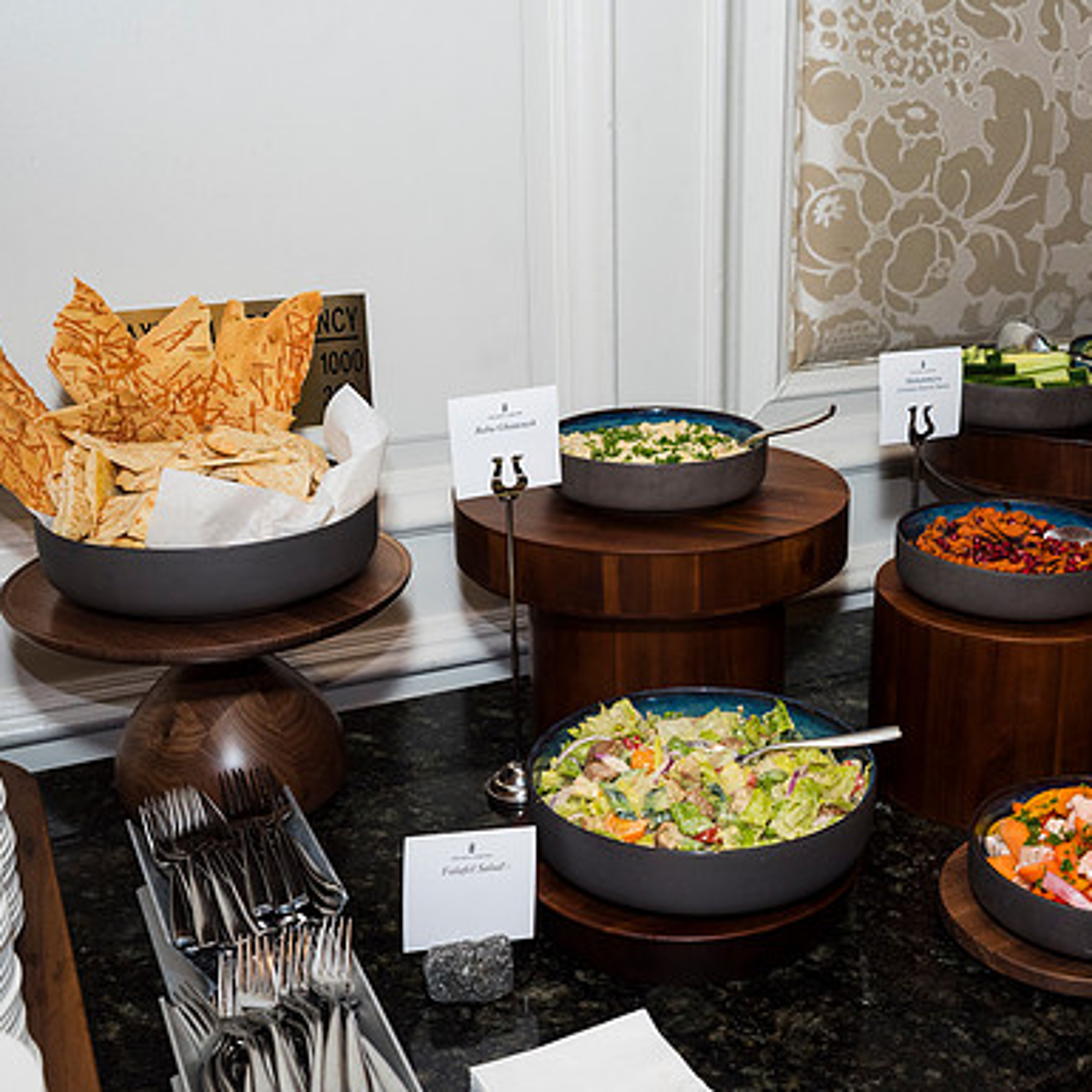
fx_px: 1463
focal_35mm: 41
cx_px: 743
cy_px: 546
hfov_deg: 40.3
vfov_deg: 40.9
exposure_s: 1/125
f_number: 5.6
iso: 800
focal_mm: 32
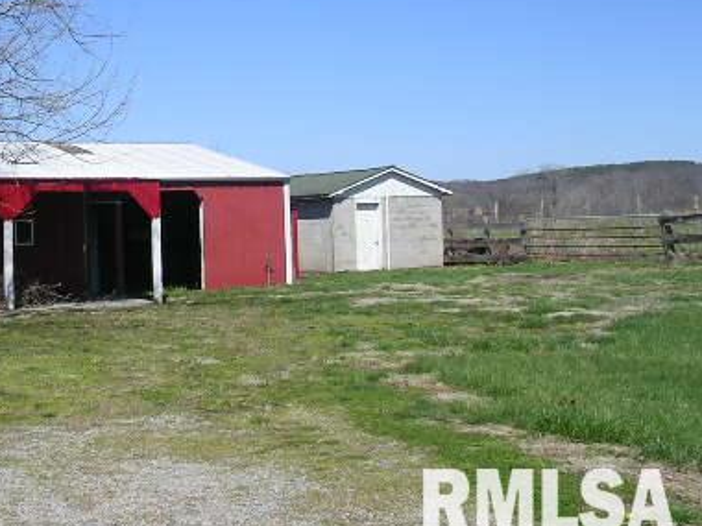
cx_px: 113
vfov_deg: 22.7
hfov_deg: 29.4
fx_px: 1298
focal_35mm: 64
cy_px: 120
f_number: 5.6
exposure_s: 1/350
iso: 50
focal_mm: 5.8
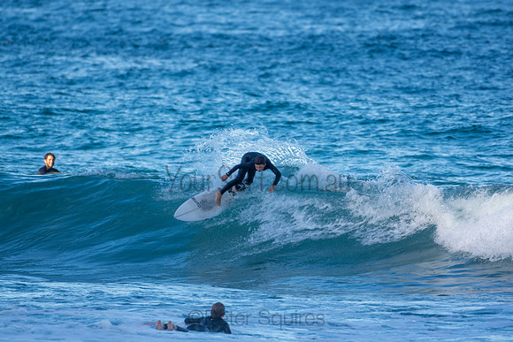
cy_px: 171
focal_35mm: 750
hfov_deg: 2.7
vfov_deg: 1.8
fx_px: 10689
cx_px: 256
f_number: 5.6
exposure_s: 1/1000
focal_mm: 500
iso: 400
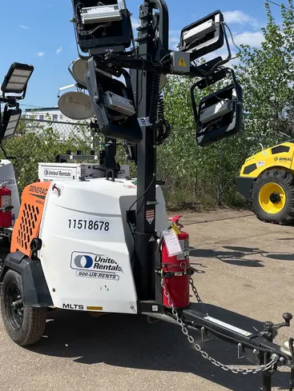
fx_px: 441
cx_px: 159
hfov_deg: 36.8
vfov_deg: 47.8
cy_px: 191
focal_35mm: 39
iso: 50
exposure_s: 1/4149
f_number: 1.6
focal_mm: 5.1
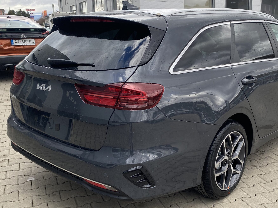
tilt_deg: -16.5
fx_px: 305
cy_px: 117
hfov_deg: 48.2
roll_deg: +0.1
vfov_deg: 37.7
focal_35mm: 38
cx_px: 183
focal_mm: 4.25
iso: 32
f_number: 1.8
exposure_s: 1/919
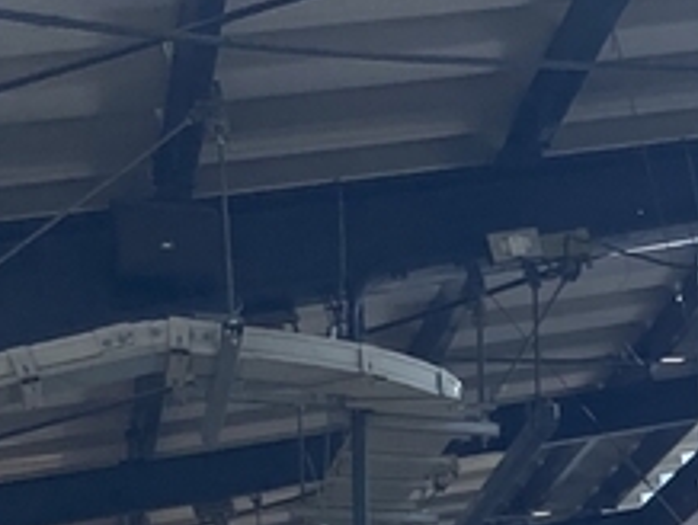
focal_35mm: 143
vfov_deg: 9.4
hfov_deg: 11.6
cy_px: 1210
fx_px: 2887
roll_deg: -0.1
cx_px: 1604
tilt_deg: -1.7
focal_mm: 4.25
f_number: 1.8
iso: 32
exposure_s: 1/2625
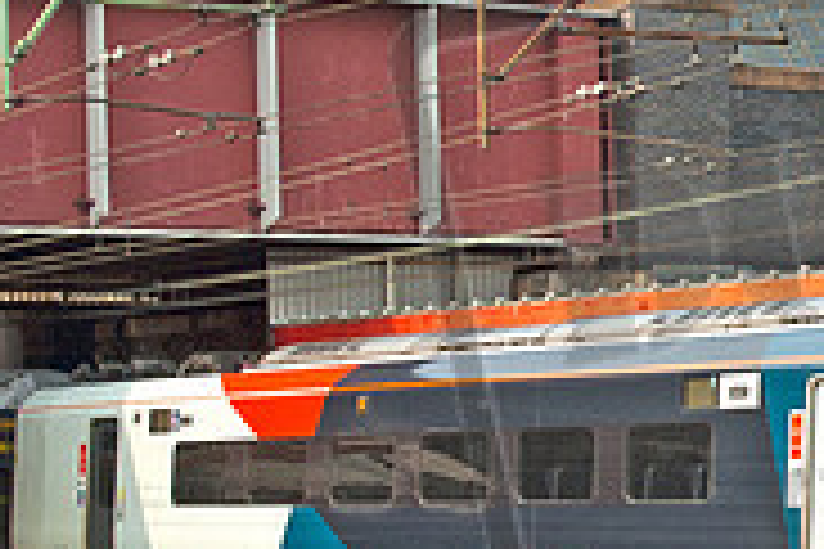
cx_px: 1040
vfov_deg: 10.0
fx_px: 3149
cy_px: 333
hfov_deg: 14.4
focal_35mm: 138
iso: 200
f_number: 7.1
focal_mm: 29
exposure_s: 1/200
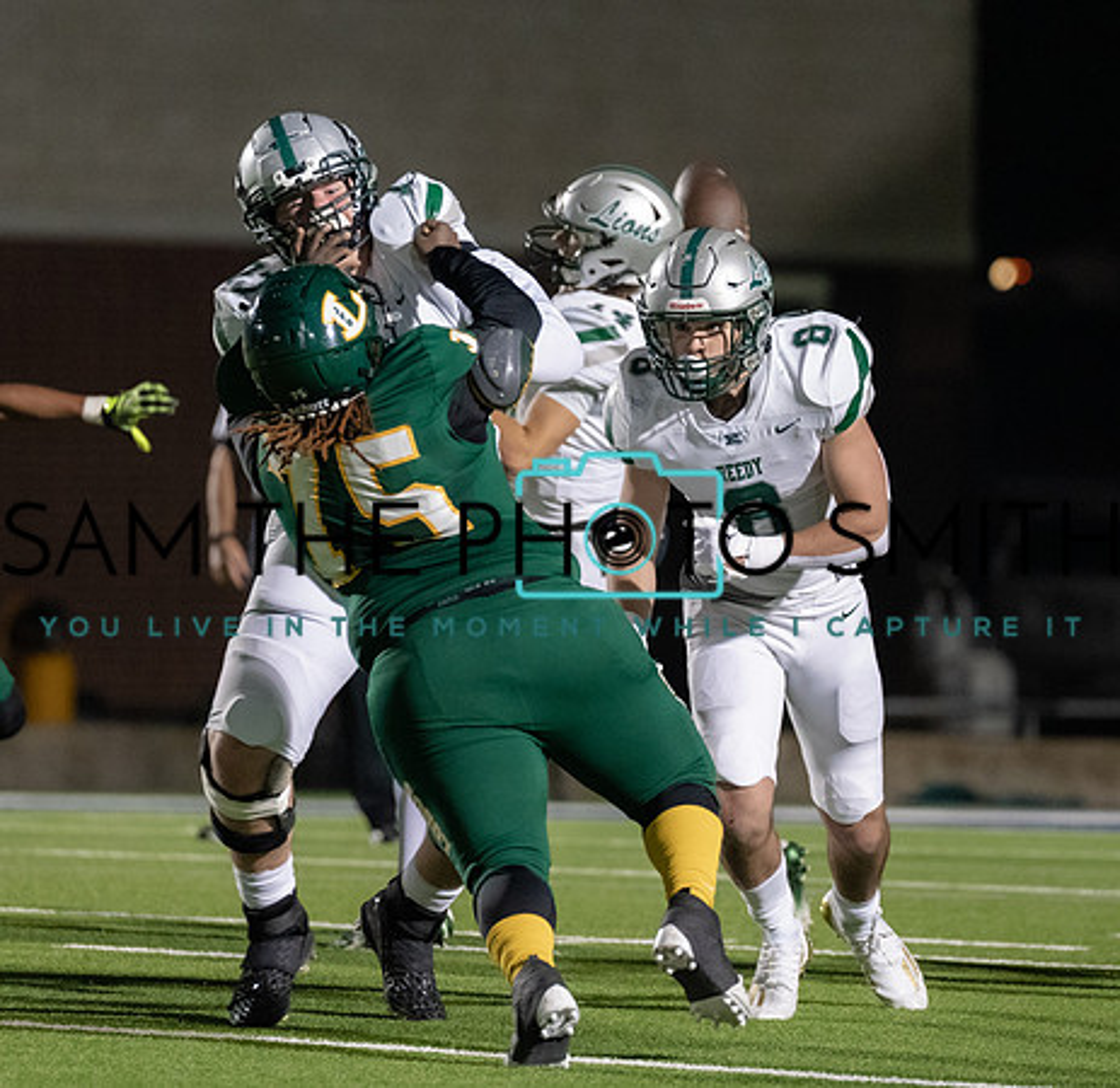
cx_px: 591
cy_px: 423
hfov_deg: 4.6
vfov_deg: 4.5
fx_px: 13991
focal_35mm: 388
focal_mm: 200
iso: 4000
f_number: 2.8
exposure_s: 1/1250
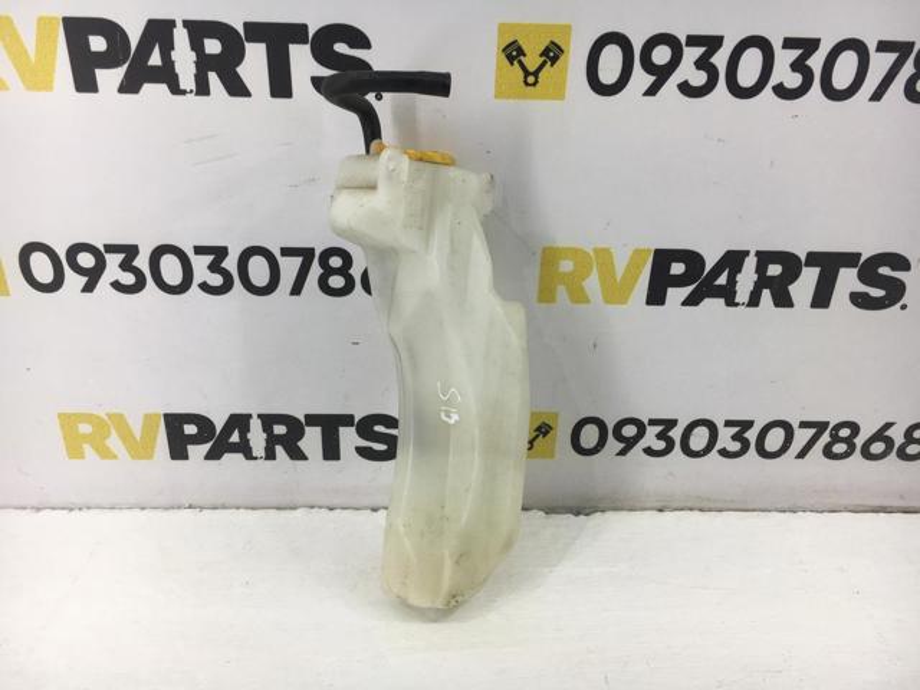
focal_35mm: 29
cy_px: 345
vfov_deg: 48.2
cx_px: 460
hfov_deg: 61.7
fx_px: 771
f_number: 2.2
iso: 40
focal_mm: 4.15
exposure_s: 1/100
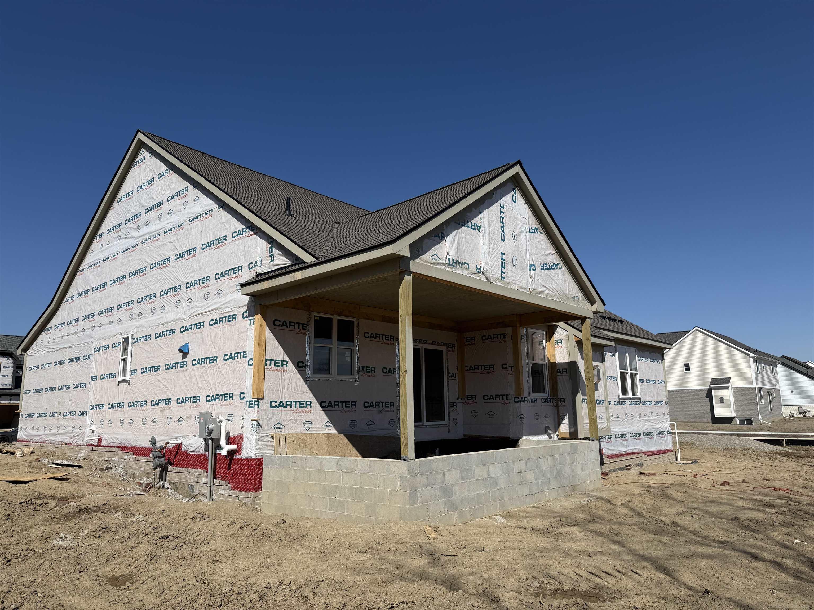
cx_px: 407
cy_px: 305
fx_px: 564
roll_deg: +1.3
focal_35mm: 24
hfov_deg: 71.6
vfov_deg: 56.8
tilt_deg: +9.7
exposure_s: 1/10309
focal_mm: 6.76
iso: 80
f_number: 1.78
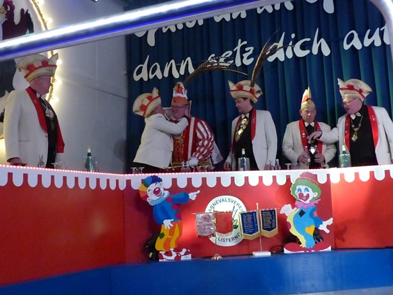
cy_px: 148
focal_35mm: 45
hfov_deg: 42.1
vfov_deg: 32.2
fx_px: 511
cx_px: 196
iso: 1600
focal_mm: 8.1
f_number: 4
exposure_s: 1/100
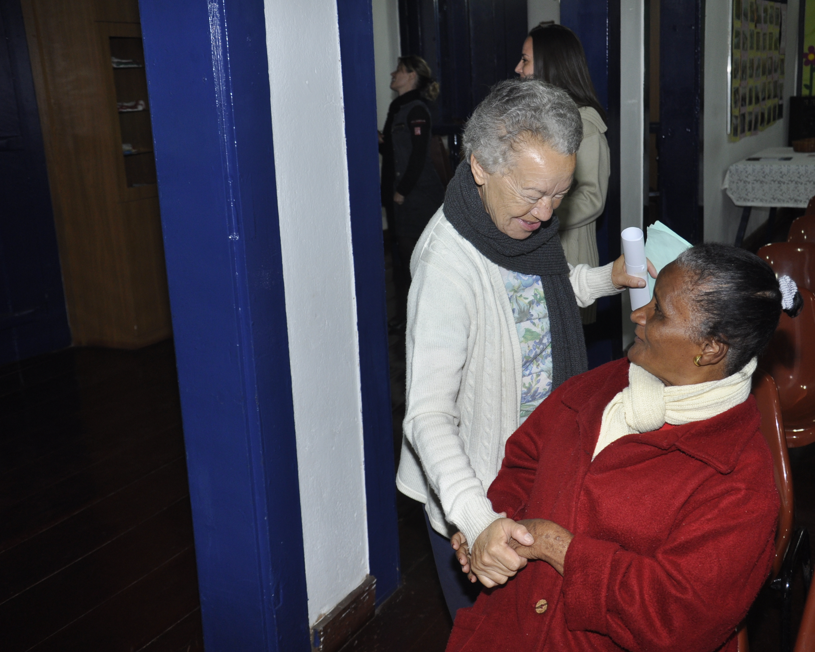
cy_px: 326
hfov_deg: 43.2
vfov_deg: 35.2
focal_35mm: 43
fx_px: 1027
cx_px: 466
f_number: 5
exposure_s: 1/60
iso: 400
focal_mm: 25
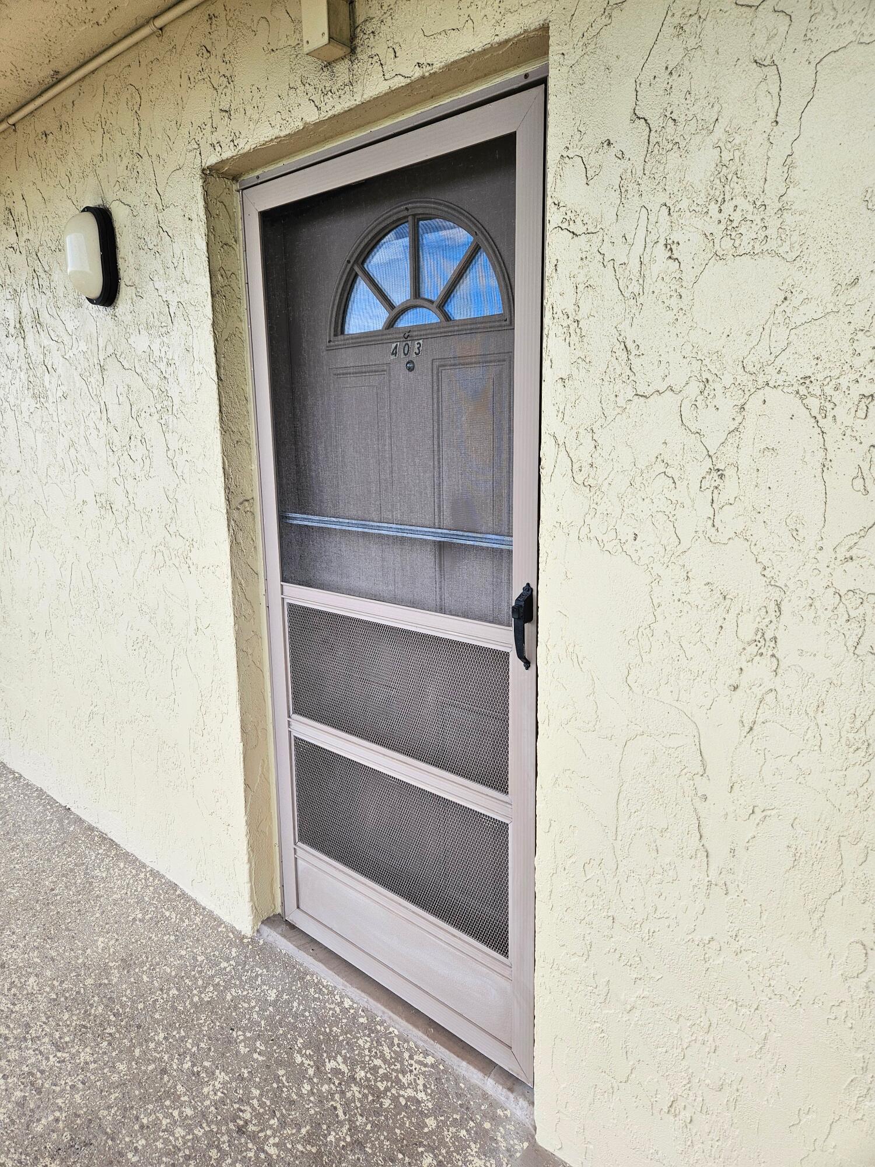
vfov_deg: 73.9
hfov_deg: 58.9
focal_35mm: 23
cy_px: 584
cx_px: 438
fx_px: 775
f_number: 1.8
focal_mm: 5.4
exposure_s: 1/1096
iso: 50
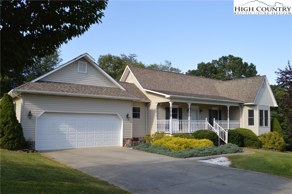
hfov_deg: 62.0
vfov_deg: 43.5
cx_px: 146
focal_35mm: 30
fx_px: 243
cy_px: 97
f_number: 6.3
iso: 100
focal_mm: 20
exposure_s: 1/160
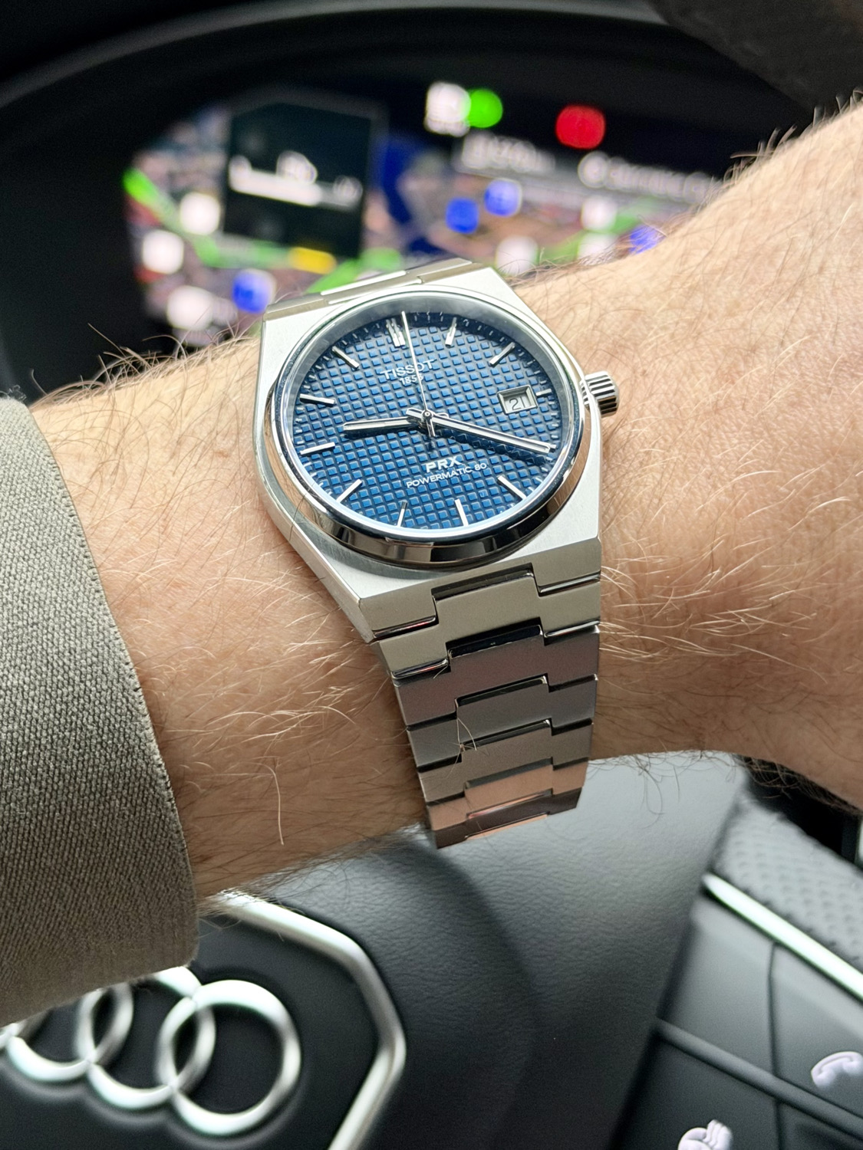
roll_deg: +1.5
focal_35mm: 48
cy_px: 575
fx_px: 1596
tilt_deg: -30.4
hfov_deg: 30.3
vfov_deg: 39.7
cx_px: 432
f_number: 1.78
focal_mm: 6.76
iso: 320
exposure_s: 1/40
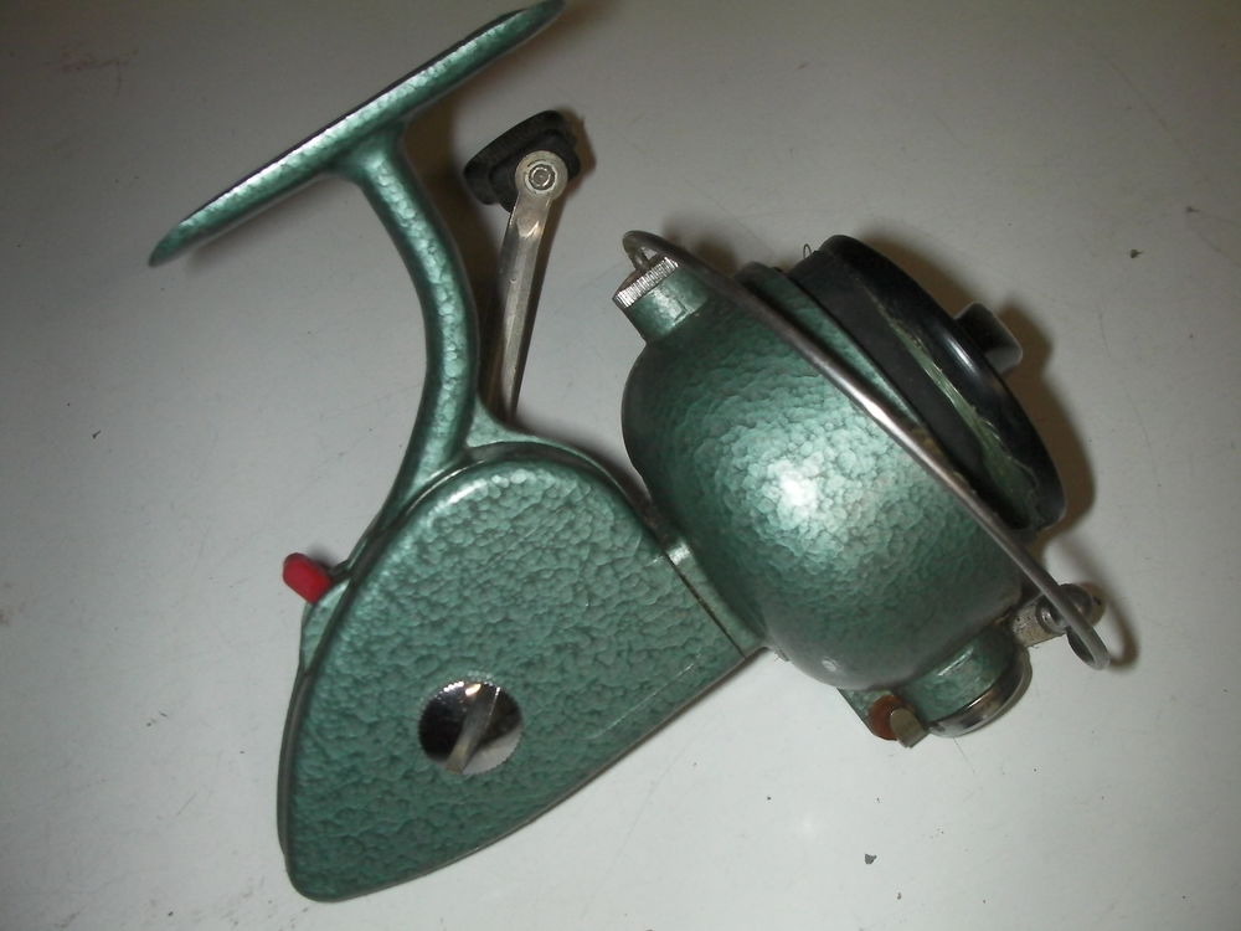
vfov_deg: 37.7
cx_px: 620
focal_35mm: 38
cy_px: 466
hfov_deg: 49.0
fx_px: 1362
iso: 200
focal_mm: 6.3
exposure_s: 1/30
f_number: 5.6
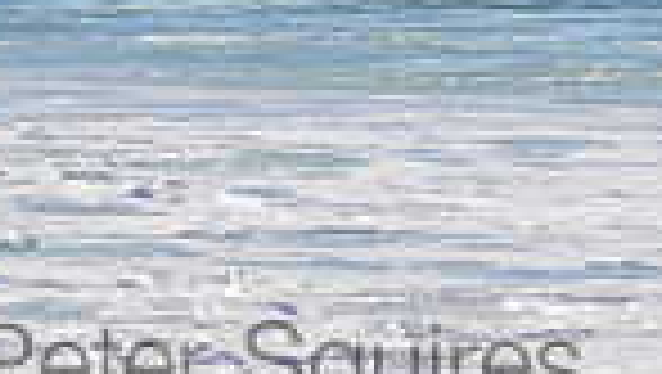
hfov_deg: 1.6
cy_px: -385
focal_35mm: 1366
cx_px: 234
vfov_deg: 0.9
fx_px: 24000
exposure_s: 1/2000
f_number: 11
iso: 560
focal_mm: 330
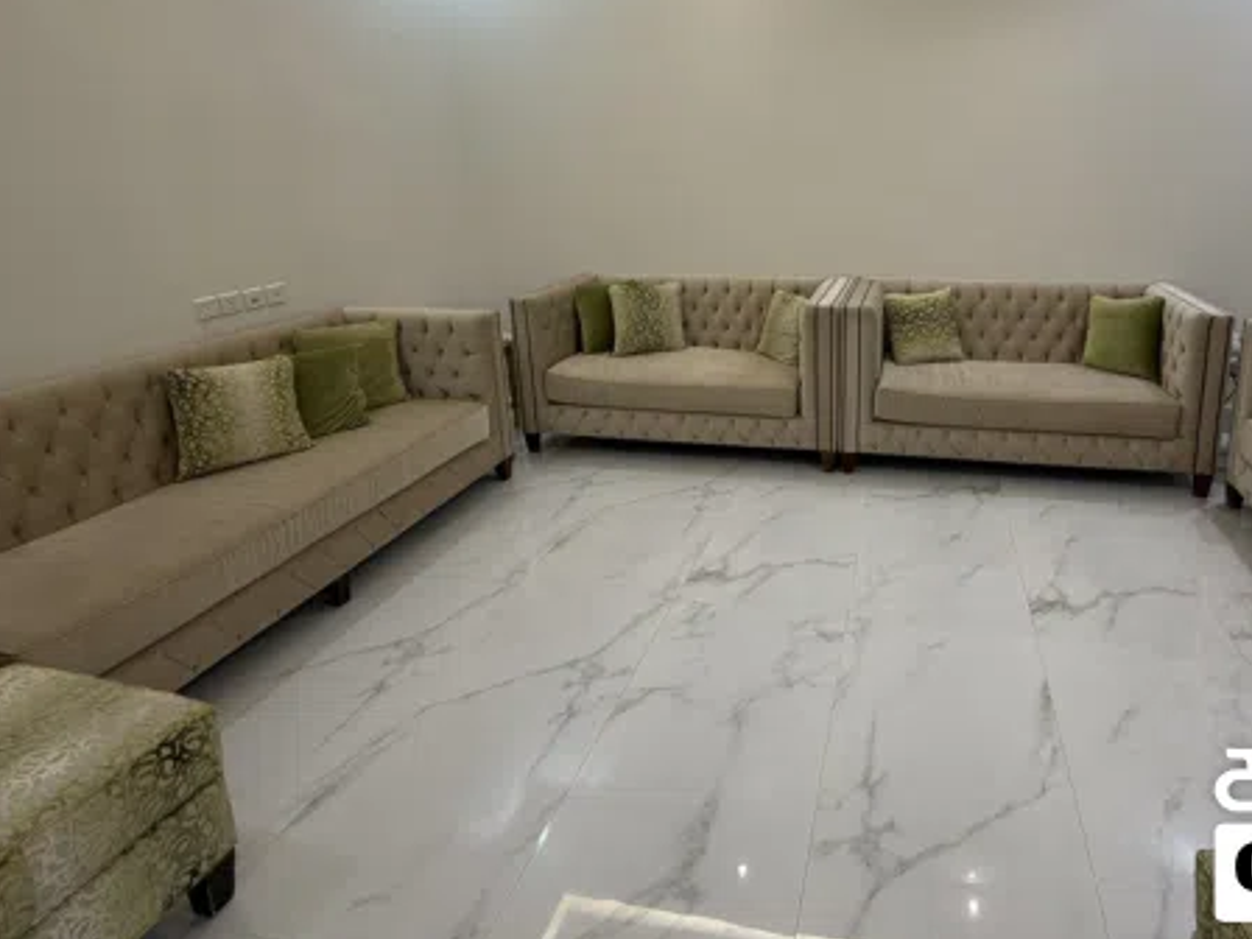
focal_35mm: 20
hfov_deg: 80.0
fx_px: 723
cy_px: 319
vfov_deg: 64.4
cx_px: 794
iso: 160
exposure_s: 1/120
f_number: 2.2
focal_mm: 2.22
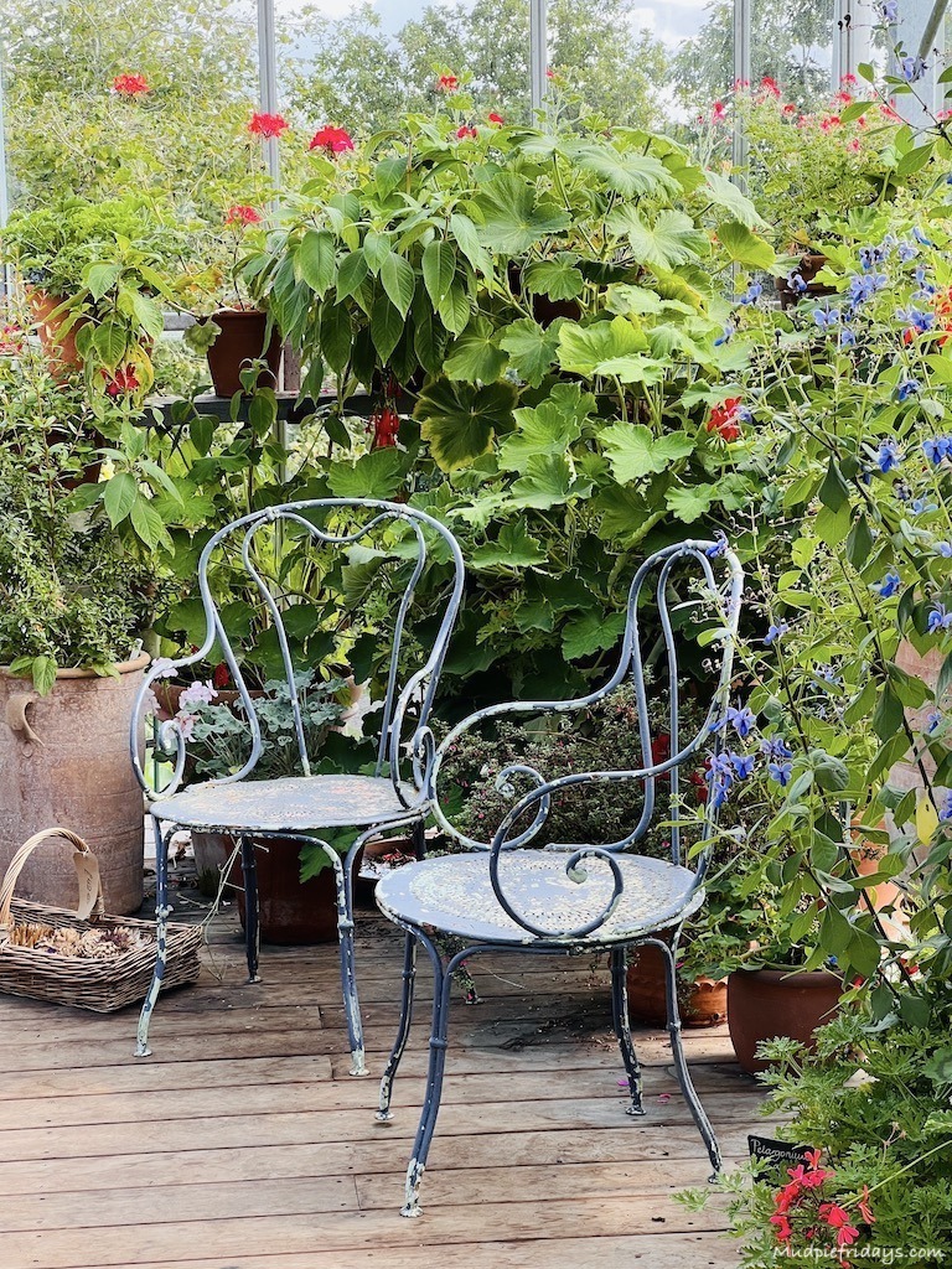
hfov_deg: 19.1
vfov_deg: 25.3
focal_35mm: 77
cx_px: 476
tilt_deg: -7.9
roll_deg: +1.8
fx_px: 2824
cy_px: 634
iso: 32
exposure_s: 1/99
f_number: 2.8
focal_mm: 9
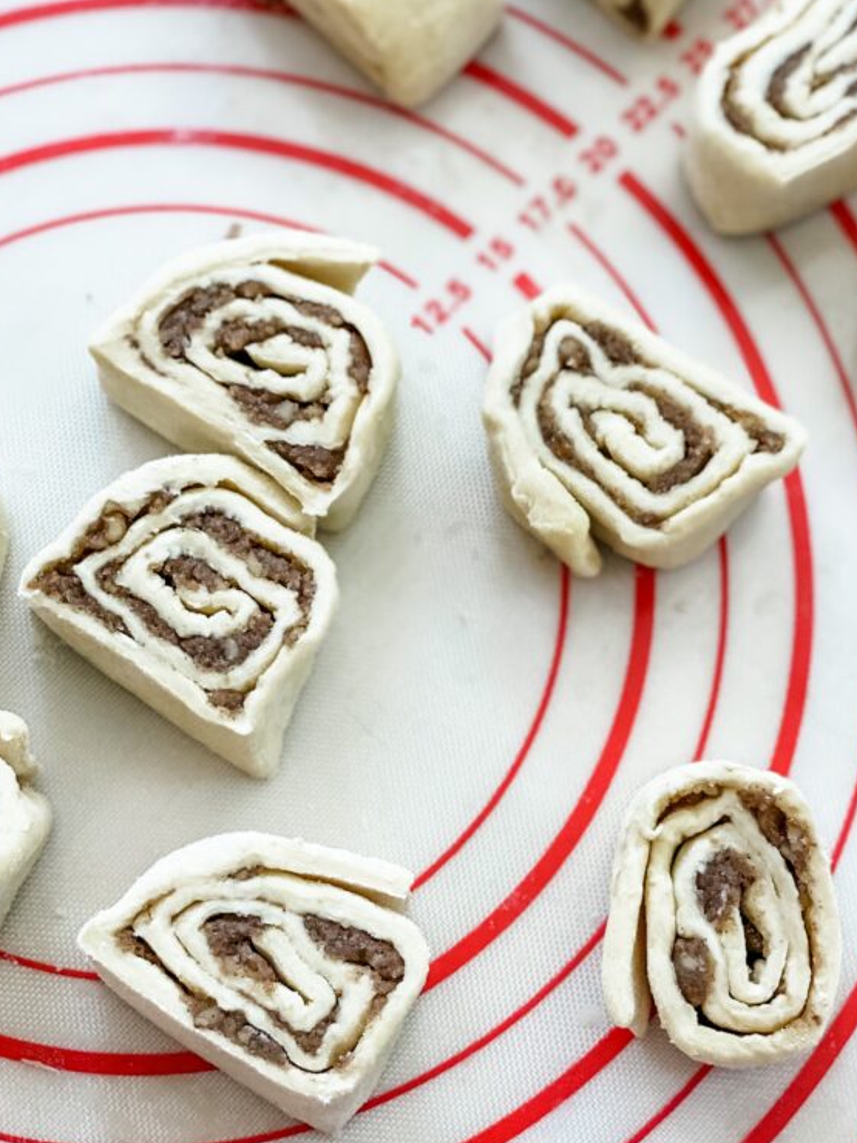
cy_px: 578
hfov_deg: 20.4
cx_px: 503
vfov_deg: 27.0
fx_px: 2377
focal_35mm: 72
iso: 125
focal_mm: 6
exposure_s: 1/120
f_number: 2
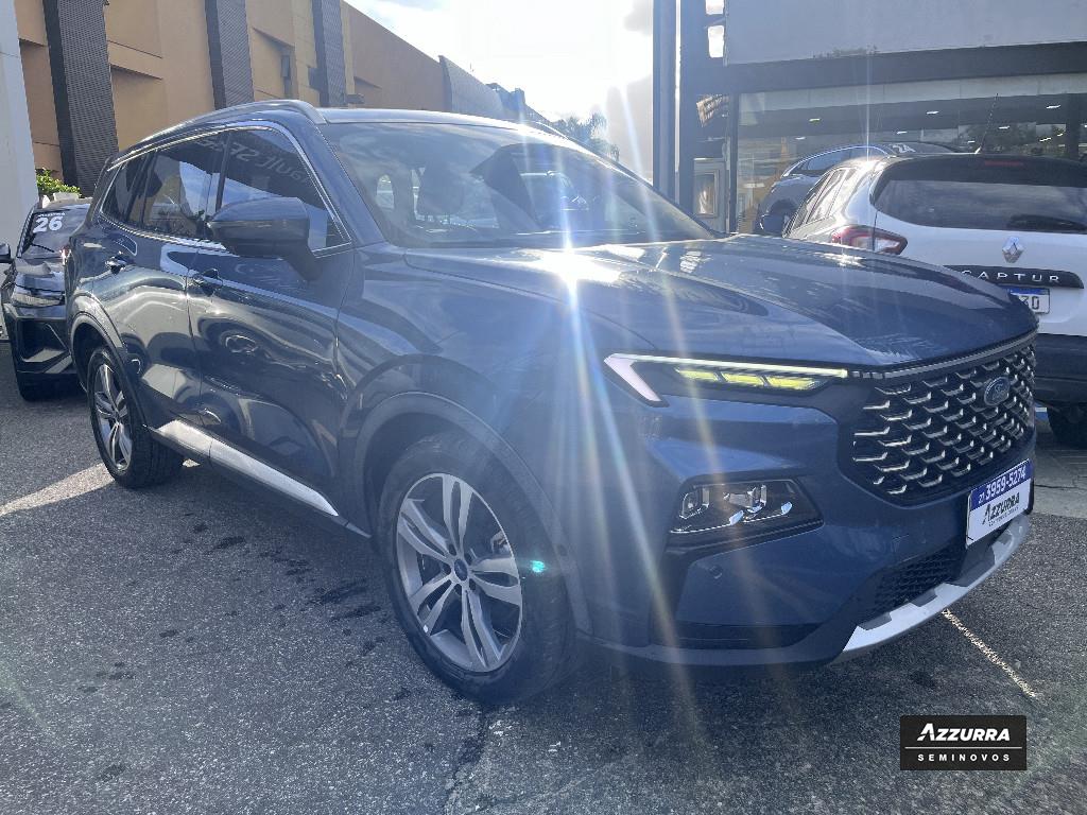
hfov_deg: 67.3
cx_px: 544
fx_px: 816
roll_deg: +2.1
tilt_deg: -11.7
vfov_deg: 53.1
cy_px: 408
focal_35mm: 26
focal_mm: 5.1
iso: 50
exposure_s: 1/2062
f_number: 1.6
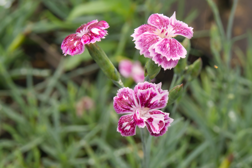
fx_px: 577
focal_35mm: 82
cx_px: 126
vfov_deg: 16.6
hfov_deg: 24.6
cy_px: 84
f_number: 10
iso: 1000
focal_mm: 55
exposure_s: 1/320
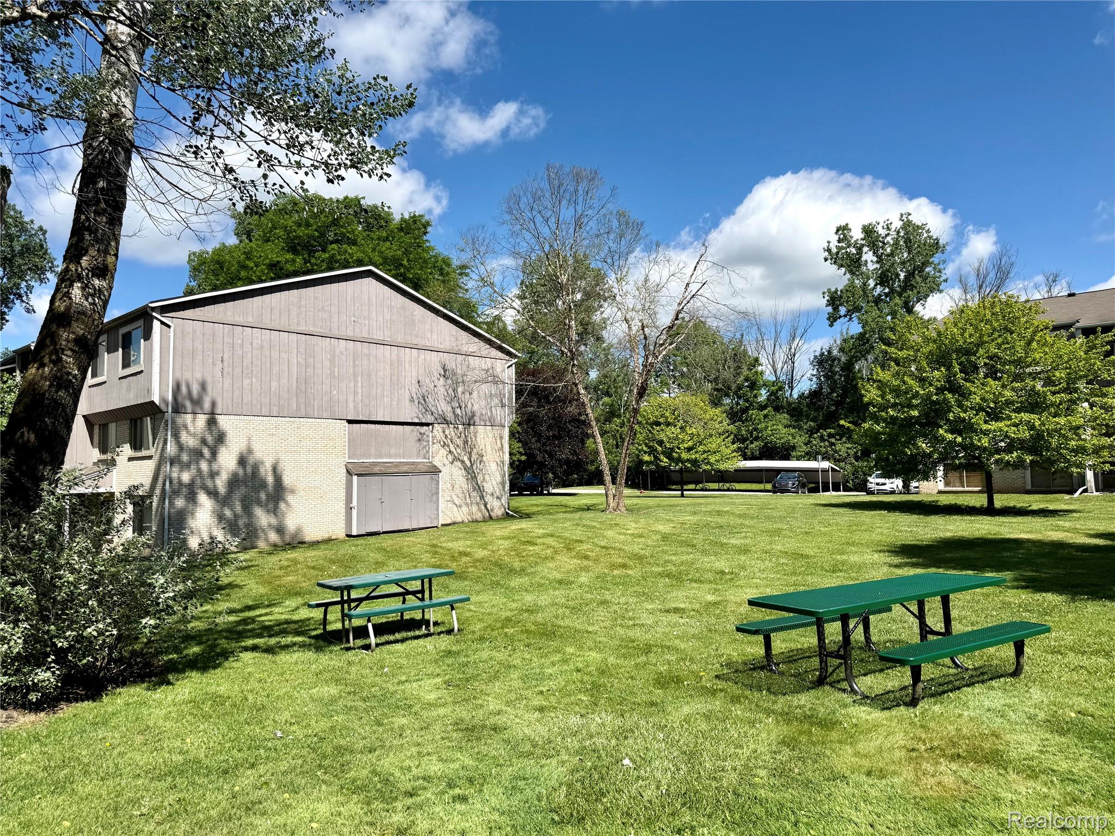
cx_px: 558
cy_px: 418
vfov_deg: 56.8
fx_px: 773
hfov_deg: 71.6
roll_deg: +1.1
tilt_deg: +4.1
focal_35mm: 24
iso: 80
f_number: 1.78
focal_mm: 6.76
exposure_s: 1/4975
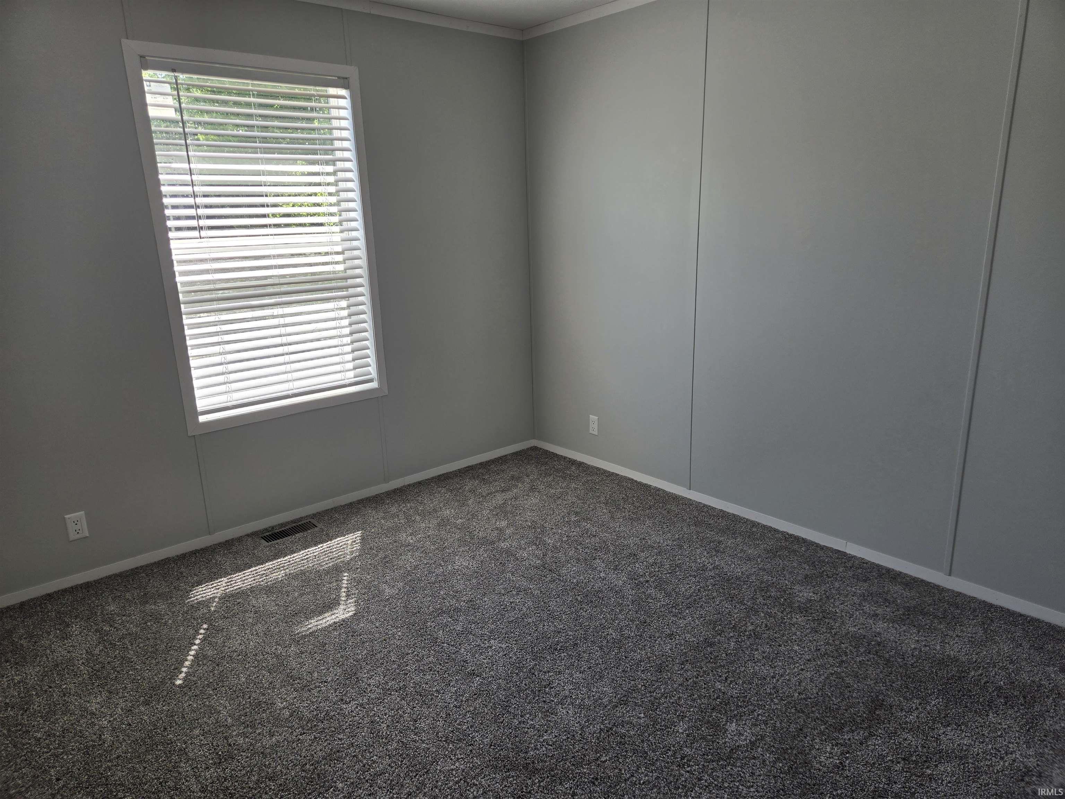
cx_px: 532
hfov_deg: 73.9
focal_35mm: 23
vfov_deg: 58.9
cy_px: 400
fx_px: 708
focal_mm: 5.4
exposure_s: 1/180
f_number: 1.8
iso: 25
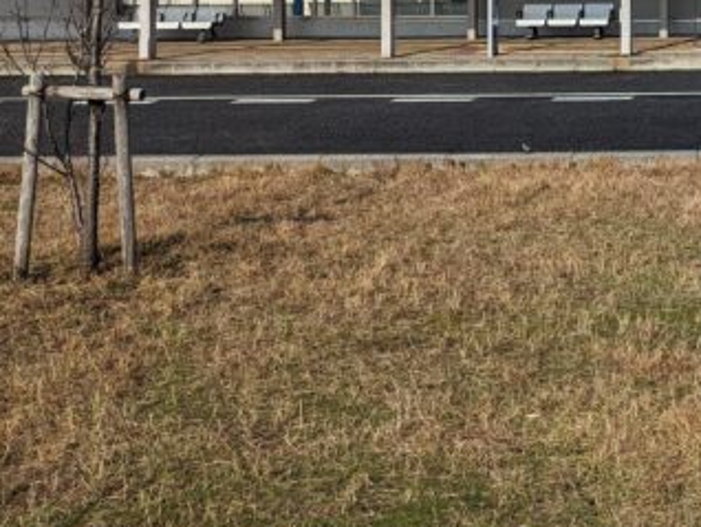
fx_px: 1175
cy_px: -2
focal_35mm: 58
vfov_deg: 24.1
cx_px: 796
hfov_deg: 29.5
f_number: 1.85
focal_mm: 6.81
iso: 44
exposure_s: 1/4525
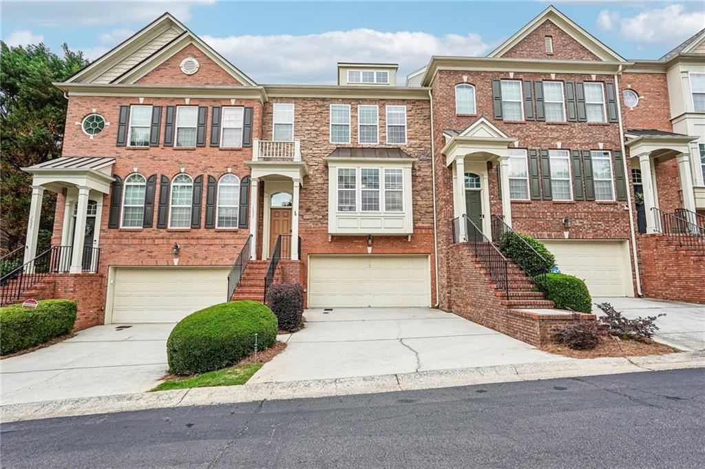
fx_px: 313
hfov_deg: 96.8
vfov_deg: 73.7
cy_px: 234
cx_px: 352
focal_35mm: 16
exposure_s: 1/1250
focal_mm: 16
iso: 800
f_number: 8
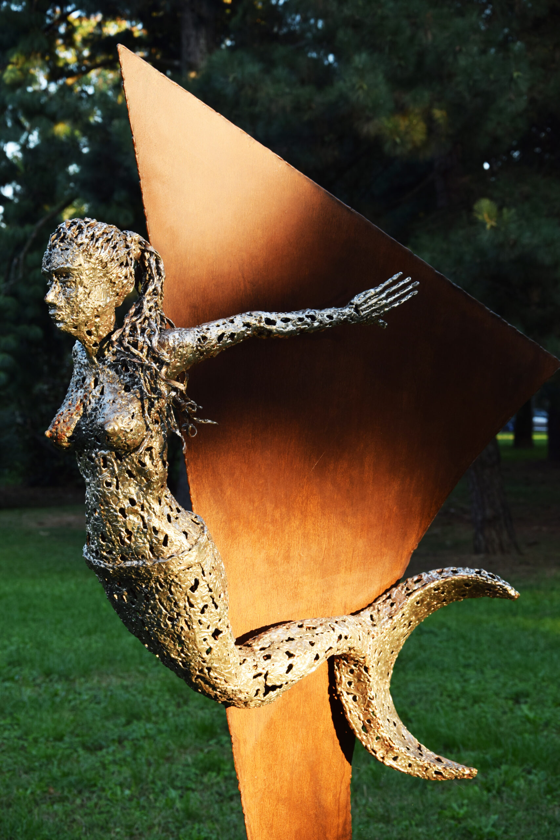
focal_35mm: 68
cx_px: 280
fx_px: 1575
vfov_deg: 29.9
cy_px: 420
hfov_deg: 20.2
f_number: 7.1
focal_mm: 45
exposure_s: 1/40
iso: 100
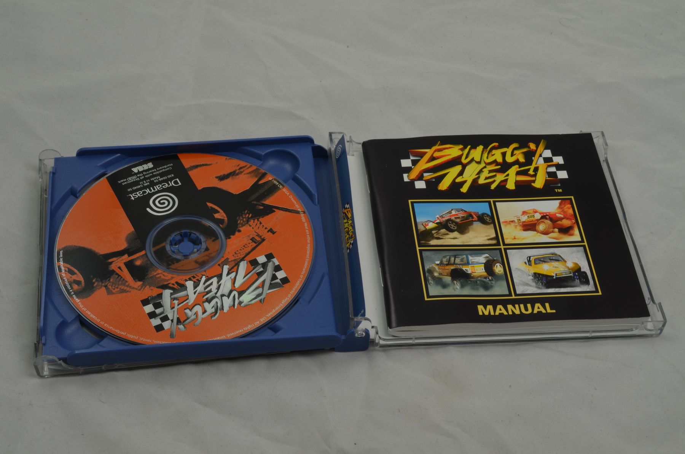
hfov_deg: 33.5
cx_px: 342
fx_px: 1140
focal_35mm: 60
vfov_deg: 22.5
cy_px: 227
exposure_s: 1/2.5
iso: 100
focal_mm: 40
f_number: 20
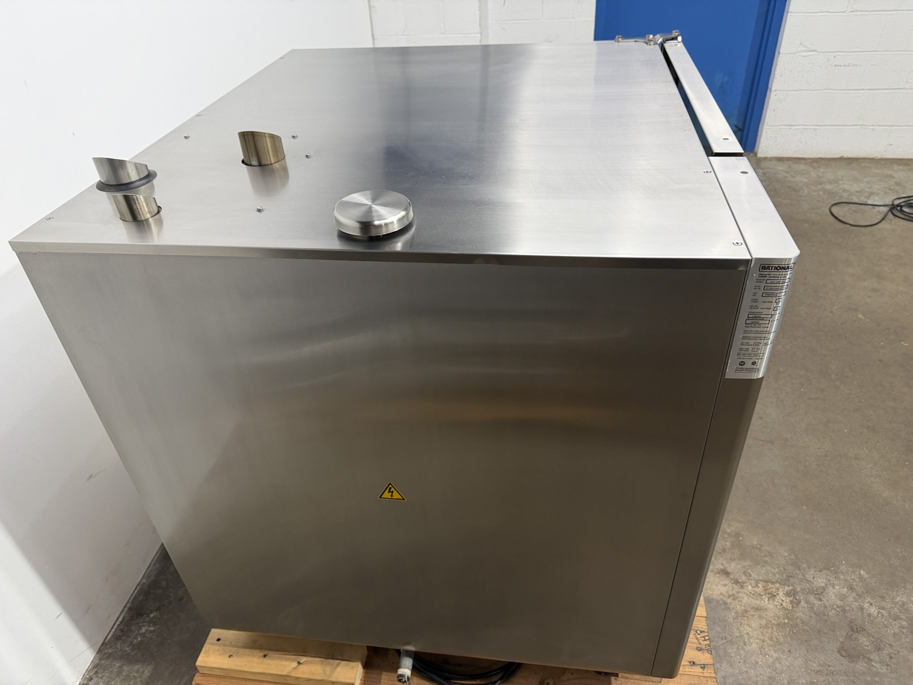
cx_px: 456
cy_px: 342
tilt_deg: -38.0
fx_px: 633
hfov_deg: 71.6
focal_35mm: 24
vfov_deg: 56.8
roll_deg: +0.3
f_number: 1.78
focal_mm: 6.76
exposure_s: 1/120
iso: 200
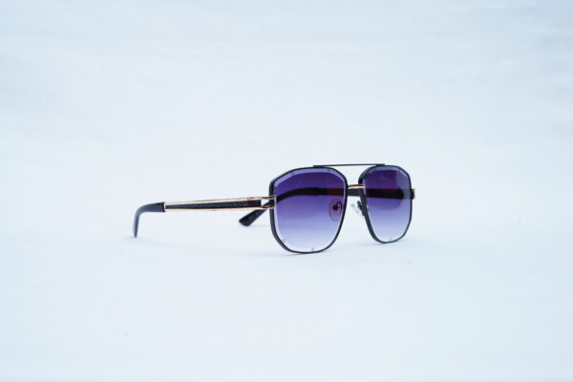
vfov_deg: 27.0
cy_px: 191
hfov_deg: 39.6
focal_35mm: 50
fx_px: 796
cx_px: 286
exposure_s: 1/160
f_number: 9
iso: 200
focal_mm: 50
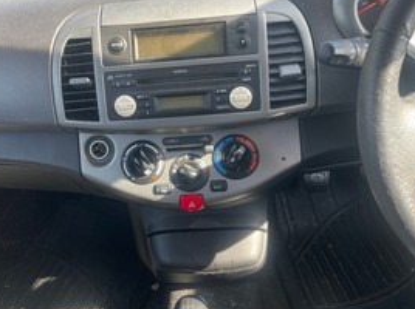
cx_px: 175
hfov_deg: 53.8
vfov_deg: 41.4
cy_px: 119
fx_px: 407
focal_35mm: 34
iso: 32
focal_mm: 4.2
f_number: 1.6
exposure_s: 1/122
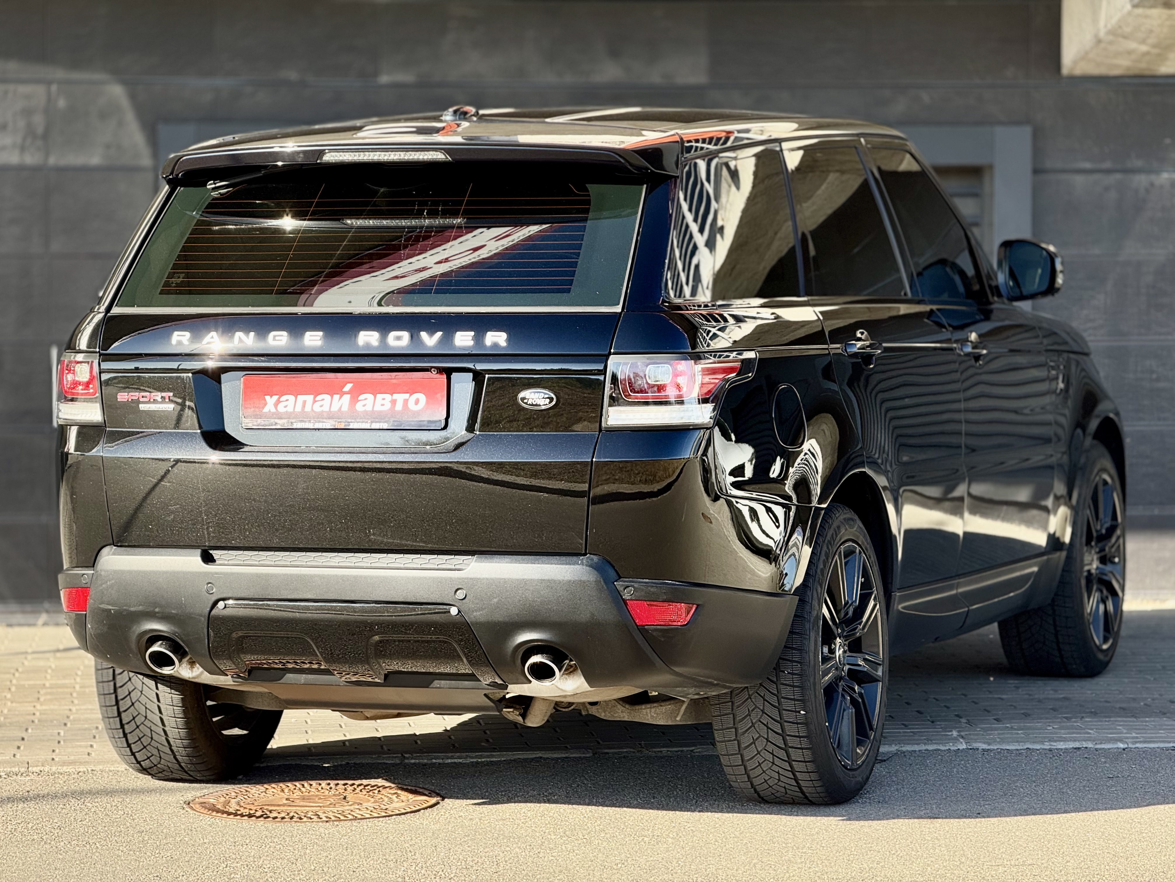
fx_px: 4073
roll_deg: +0.5
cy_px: 441
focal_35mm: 120
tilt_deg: -1.8
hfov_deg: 16.4
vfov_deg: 12.3
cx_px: 588
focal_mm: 15.66
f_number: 2.8
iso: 50
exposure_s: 1/194
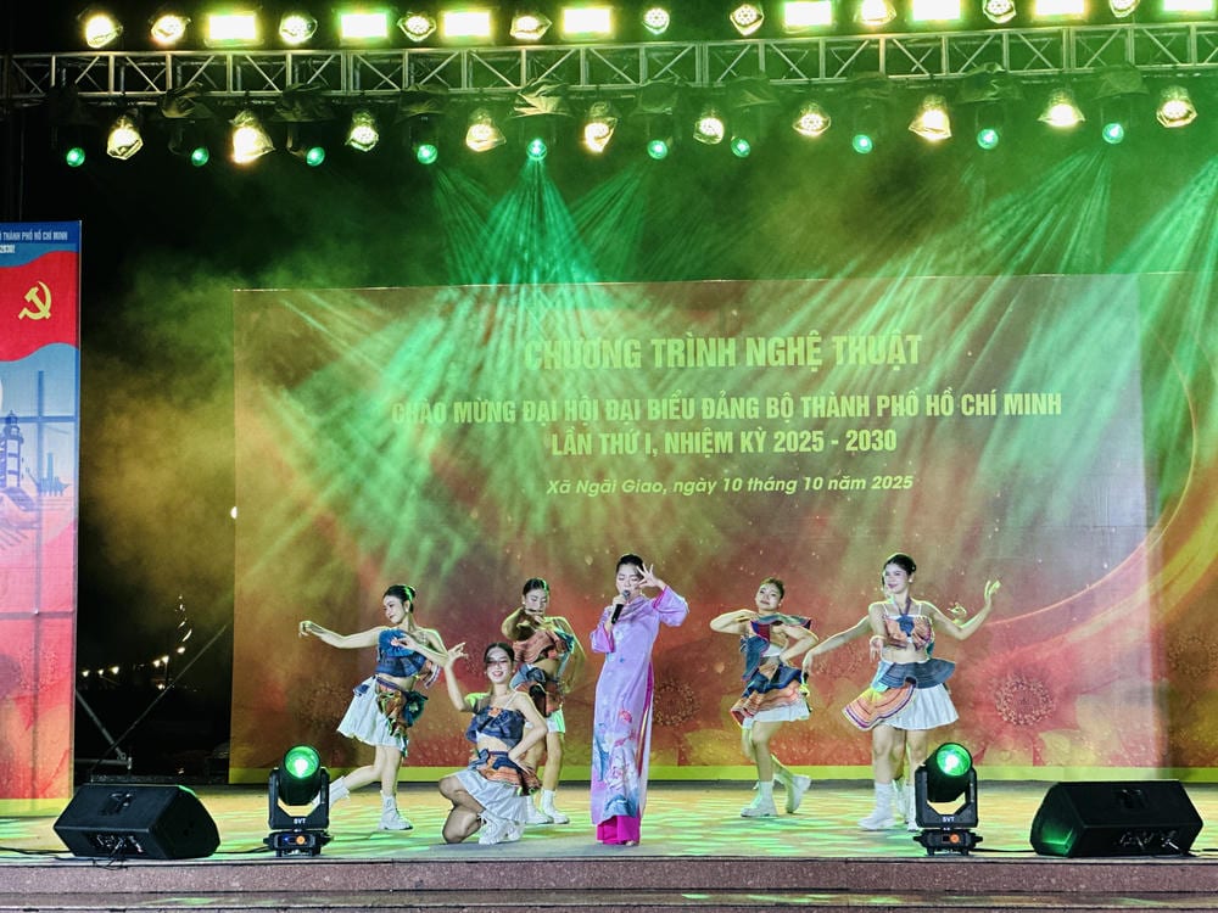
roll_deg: +0.5
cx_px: 609
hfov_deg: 25.3
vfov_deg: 19.1
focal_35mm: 77
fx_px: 2709
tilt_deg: +4.3
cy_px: 456
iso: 125
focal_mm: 9
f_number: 2.8
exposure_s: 1/33
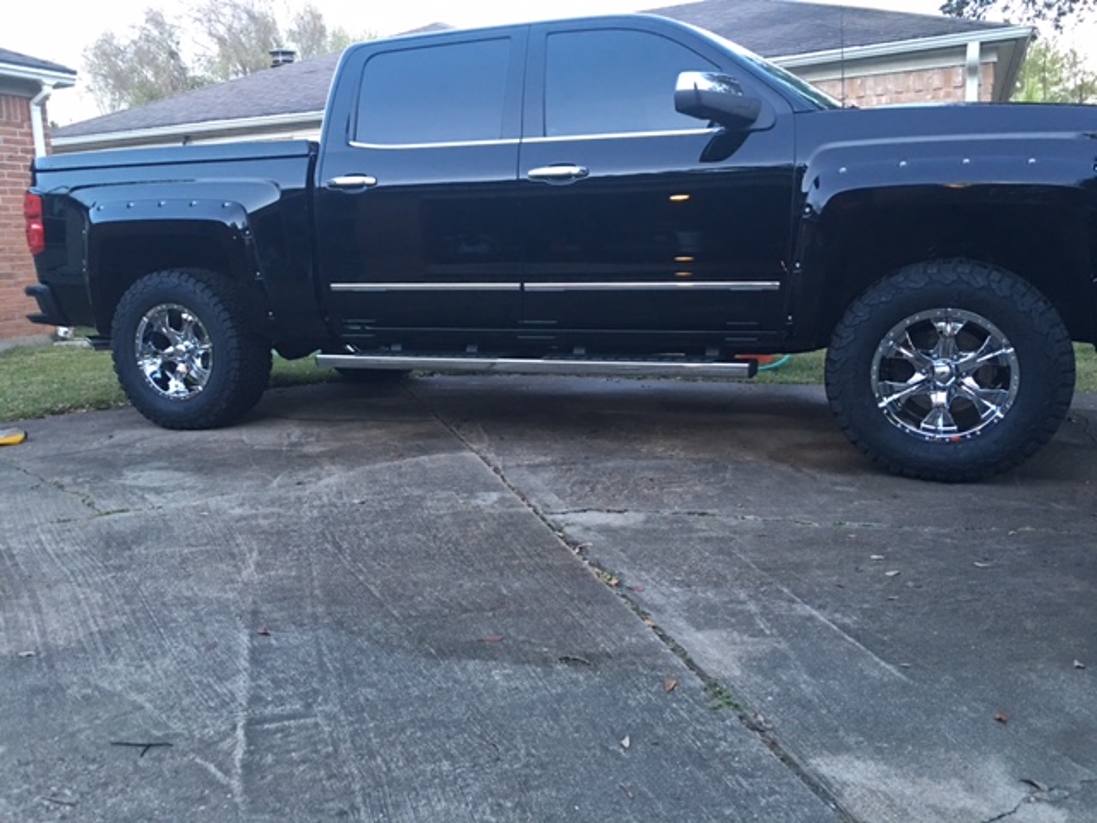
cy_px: 412
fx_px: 919
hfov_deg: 61.7
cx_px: 548
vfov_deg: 48.2
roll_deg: +3.3
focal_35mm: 29
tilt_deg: -8.4
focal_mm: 4.15
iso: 80
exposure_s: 1/10
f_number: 2.2
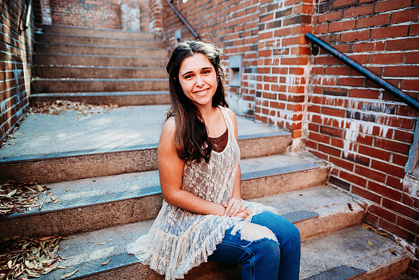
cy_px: 140
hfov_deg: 73.7
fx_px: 279
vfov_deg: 53.2
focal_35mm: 24
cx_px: 210
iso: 100
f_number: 2.2
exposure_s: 1/400
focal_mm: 24
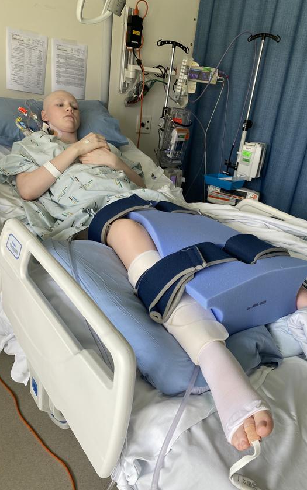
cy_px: 247
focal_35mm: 28
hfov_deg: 44.3
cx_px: 182
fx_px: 375
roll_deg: -9.1
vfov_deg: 66.5
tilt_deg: -20.3
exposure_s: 1/179
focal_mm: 4.25
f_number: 1.8
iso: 32
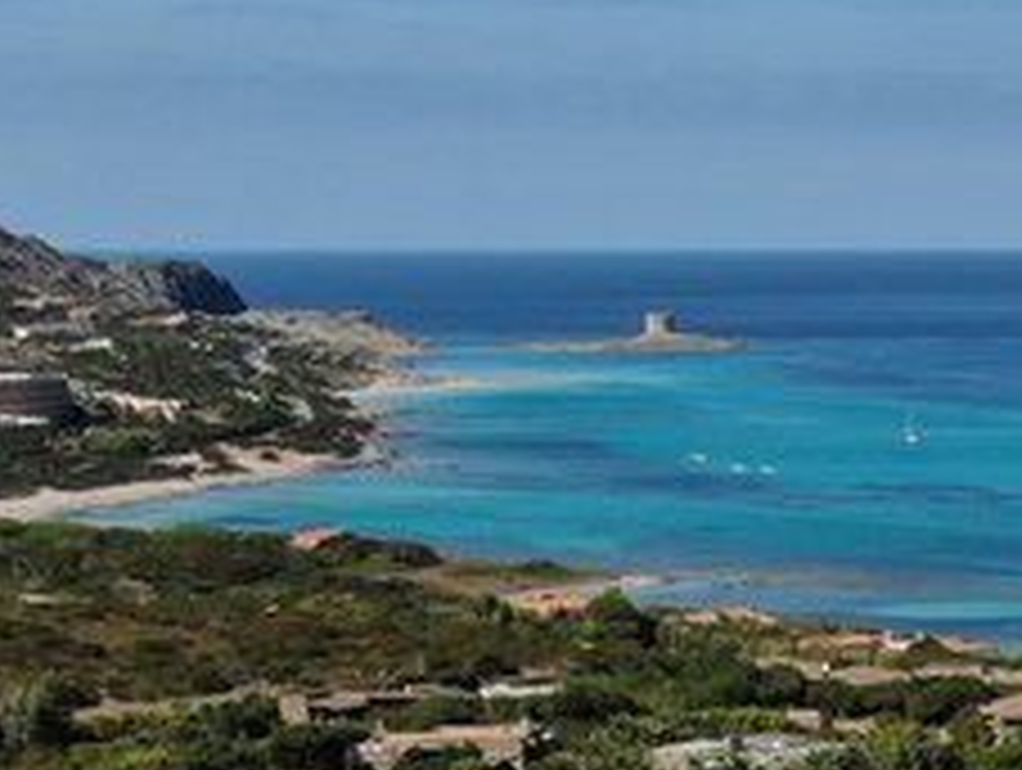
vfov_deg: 13.3
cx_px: 1576
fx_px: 3016
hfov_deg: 17.2
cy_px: 1333
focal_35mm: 102
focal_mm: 5.11
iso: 100
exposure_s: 1/200
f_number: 3
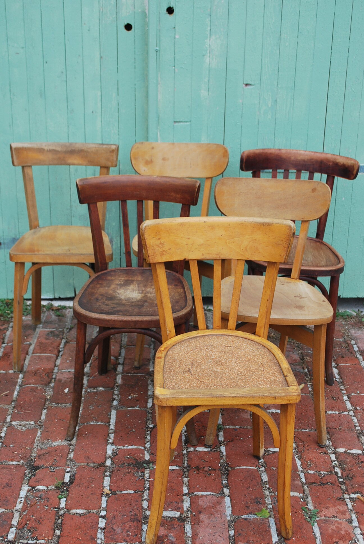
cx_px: 182
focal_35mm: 51
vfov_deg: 38.8
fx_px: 771
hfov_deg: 26.6
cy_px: 272
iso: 200
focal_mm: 34
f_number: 5.6
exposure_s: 1/125
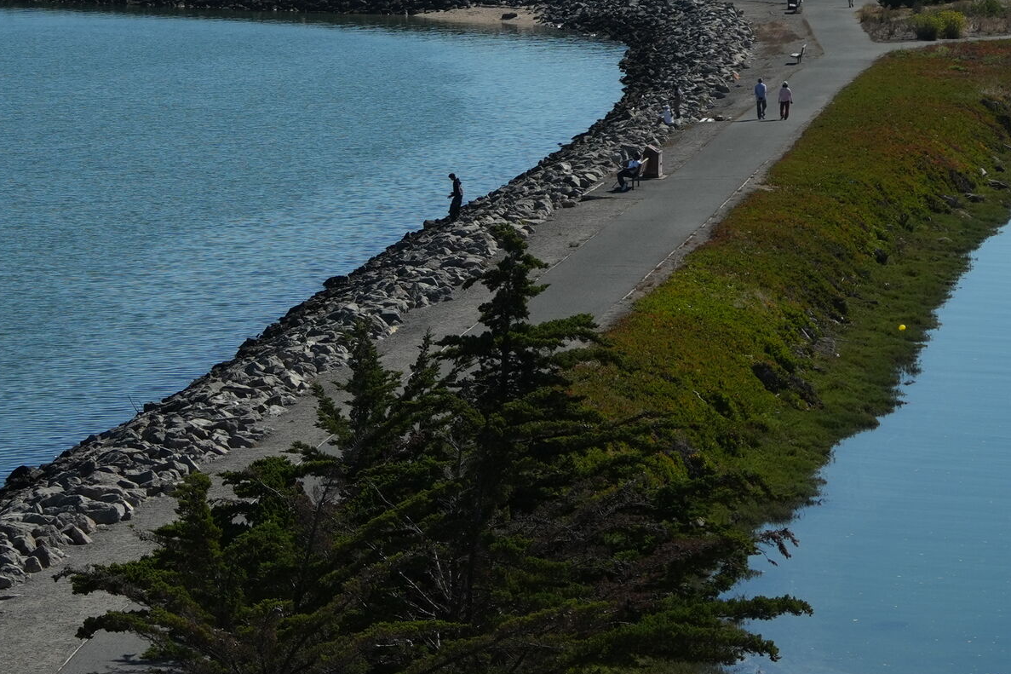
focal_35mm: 182
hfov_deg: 11.3
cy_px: 154
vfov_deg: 7.5
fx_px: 5110
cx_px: 577
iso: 200
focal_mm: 50
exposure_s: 1/3200
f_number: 4.5
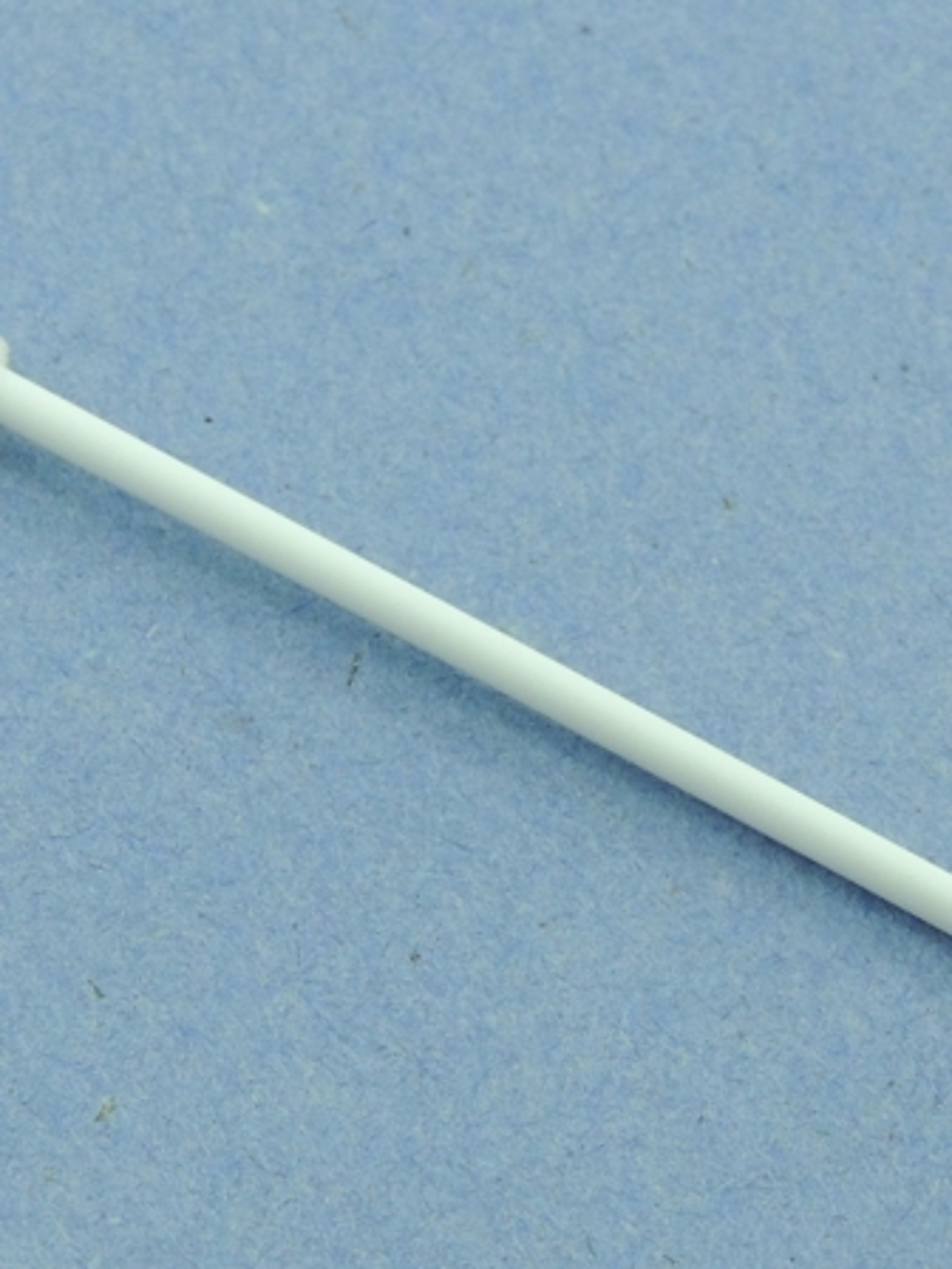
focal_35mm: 181
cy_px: 634
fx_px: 6637
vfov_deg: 10.9
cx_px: 465
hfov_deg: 8.2
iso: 400
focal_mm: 24
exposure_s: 1/80
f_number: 5.4
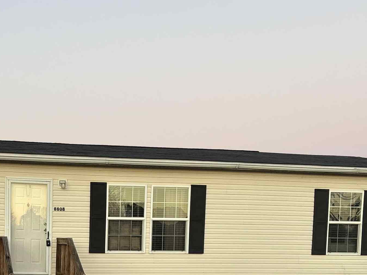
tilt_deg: -5.6
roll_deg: -1.1
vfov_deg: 23.5
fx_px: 625
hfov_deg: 31.8
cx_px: 70
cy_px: 293
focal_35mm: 59
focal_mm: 5.96
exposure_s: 1/60
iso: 100
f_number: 1.6
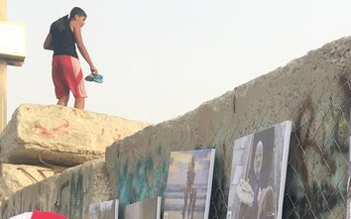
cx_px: 348
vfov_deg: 13.7
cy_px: 342
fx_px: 851
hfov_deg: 22.4
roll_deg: -1.8
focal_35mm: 89
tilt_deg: +0.8
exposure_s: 1/610
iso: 25
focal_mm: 4.15
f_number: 2.2
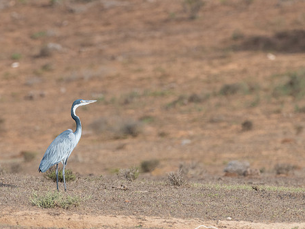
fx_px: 7692
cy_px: 115
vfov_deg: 1.7
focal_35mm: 873
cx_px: 117
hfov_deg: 2.3
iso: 800
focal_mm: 600
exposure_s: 1/1000
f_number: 11
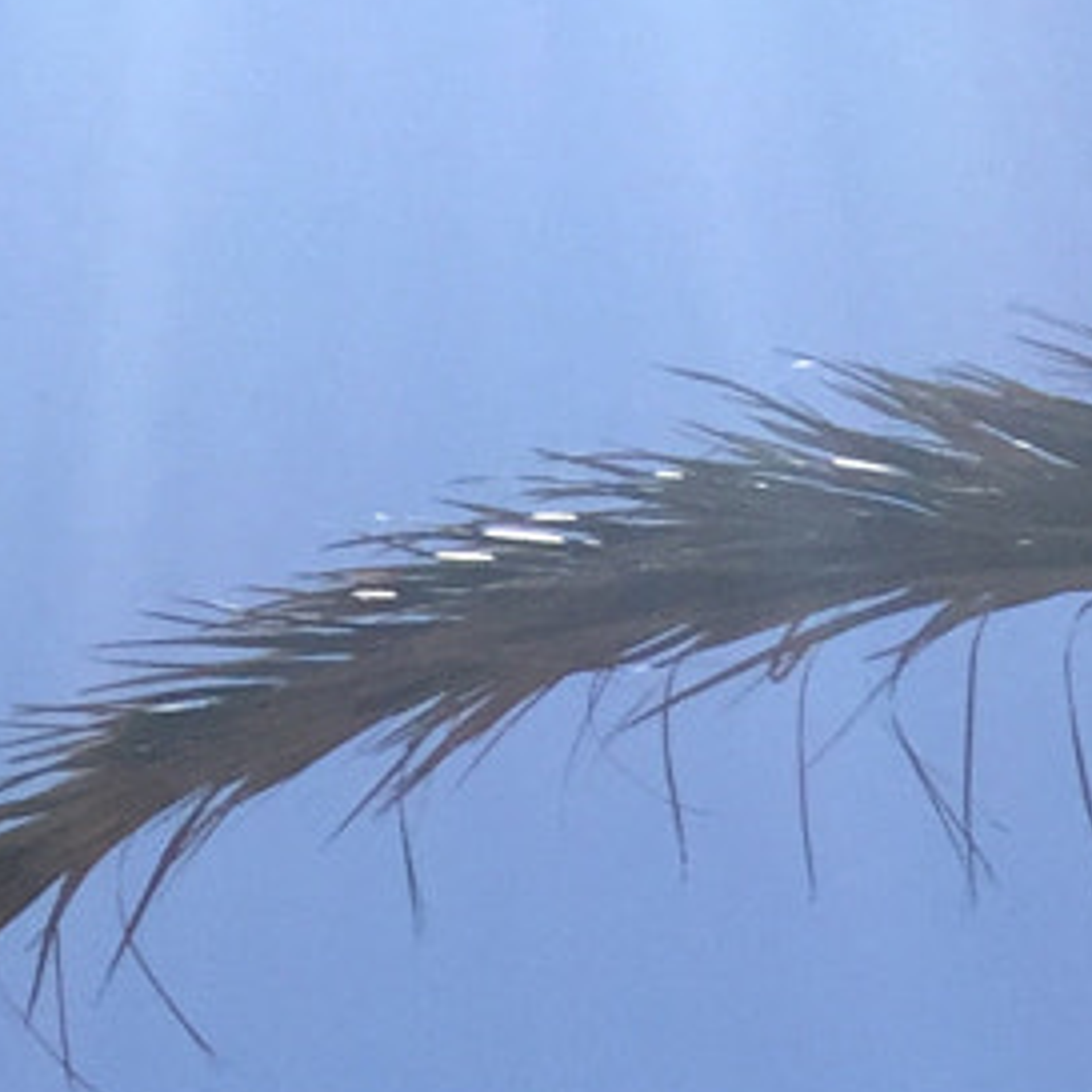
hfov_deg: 11.6
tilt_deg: +0.1
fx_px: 5354
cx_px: 440
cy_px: 3168
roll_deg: +0.5
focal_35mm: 150
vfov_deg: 9.4
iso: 32
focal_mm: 4.15
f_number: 2.2
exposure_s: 1/4950
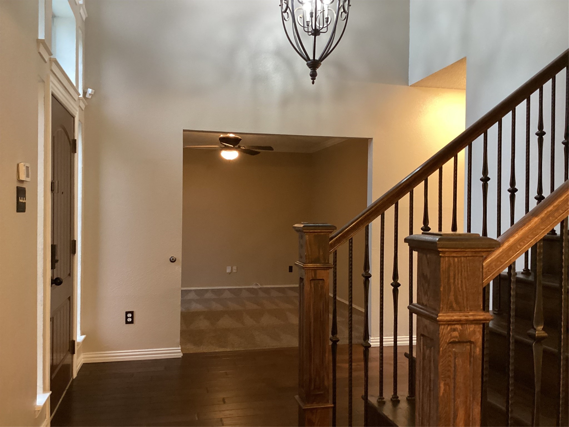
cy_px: 214
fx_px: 510
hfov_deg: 58.4
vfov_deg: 45.4
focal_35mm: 31
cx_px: 284
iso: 400
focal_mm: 3.3
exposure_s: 1/40
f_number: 2.4
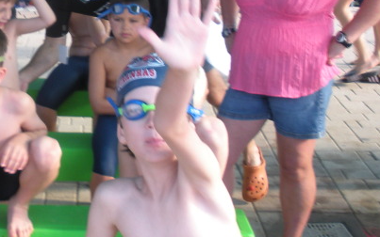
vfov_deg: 13.4
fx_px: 1005
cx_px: 44
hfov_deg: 21.0
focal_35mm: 97
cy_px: 26
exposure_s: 1/59.7
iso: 64
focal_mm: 6.3
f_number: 3.5
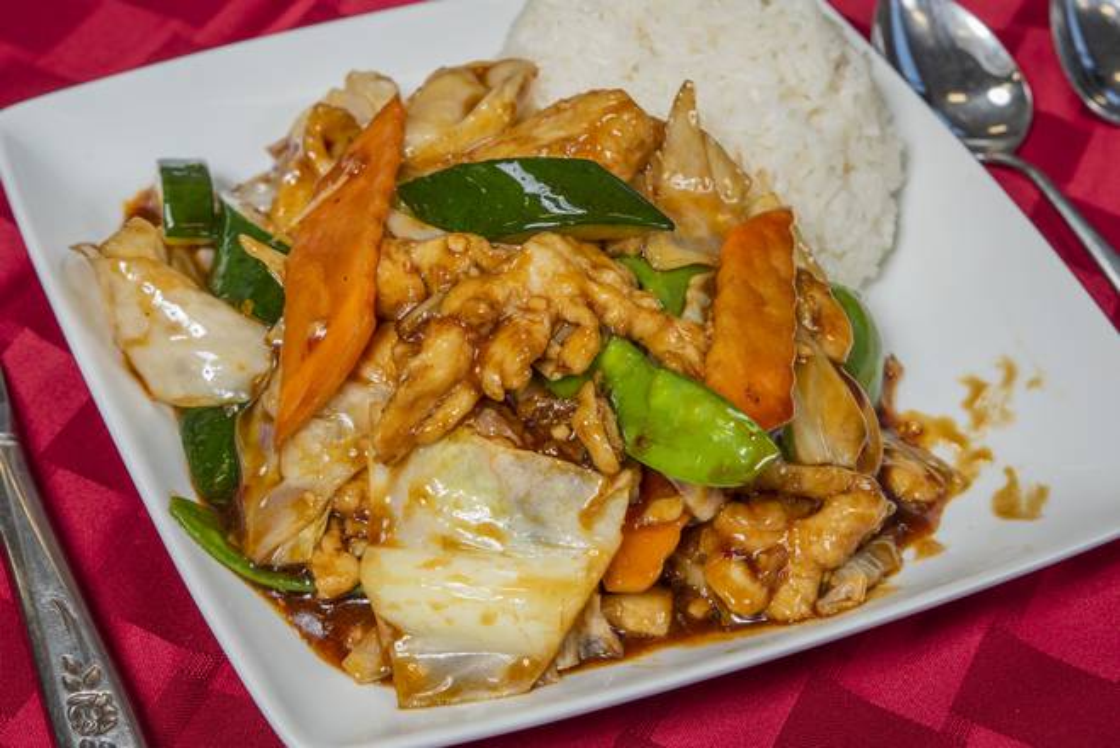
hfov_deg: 22.6
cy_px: 322
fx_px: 2798
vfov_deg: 15.2
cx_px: 586
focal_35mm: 90
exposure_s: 1/125
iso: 200
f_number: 10
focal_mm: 56
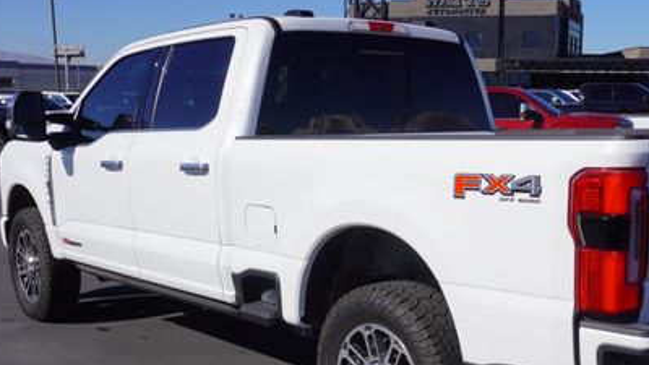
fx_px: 909
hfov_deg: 38.9
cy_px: 274
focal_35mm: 53
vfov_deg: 22.5
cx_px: 417
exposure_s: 1/500
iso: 100
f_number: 8
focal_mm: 21
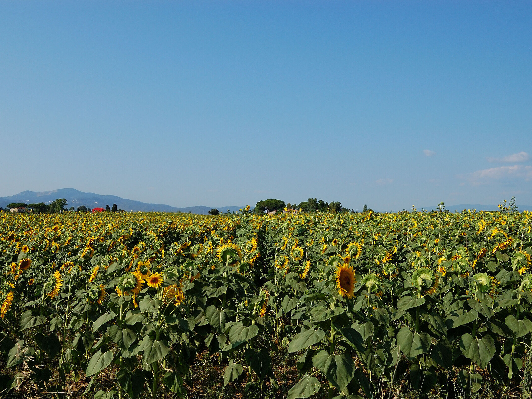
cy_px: 199
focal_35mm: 38
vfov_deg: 38.1
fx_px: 577
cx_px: 252
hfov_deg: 49.5
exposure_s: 1/160
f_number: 13
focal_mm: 23
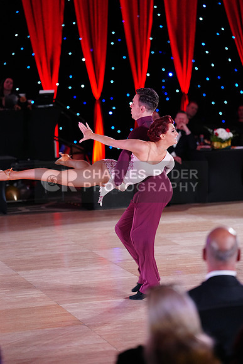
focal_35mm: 141
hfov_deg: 9.7
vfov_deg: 14.5
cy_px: 182
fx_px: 1427
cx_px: 122
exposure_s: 1/320
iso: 2500
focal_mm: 141
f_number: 2.8
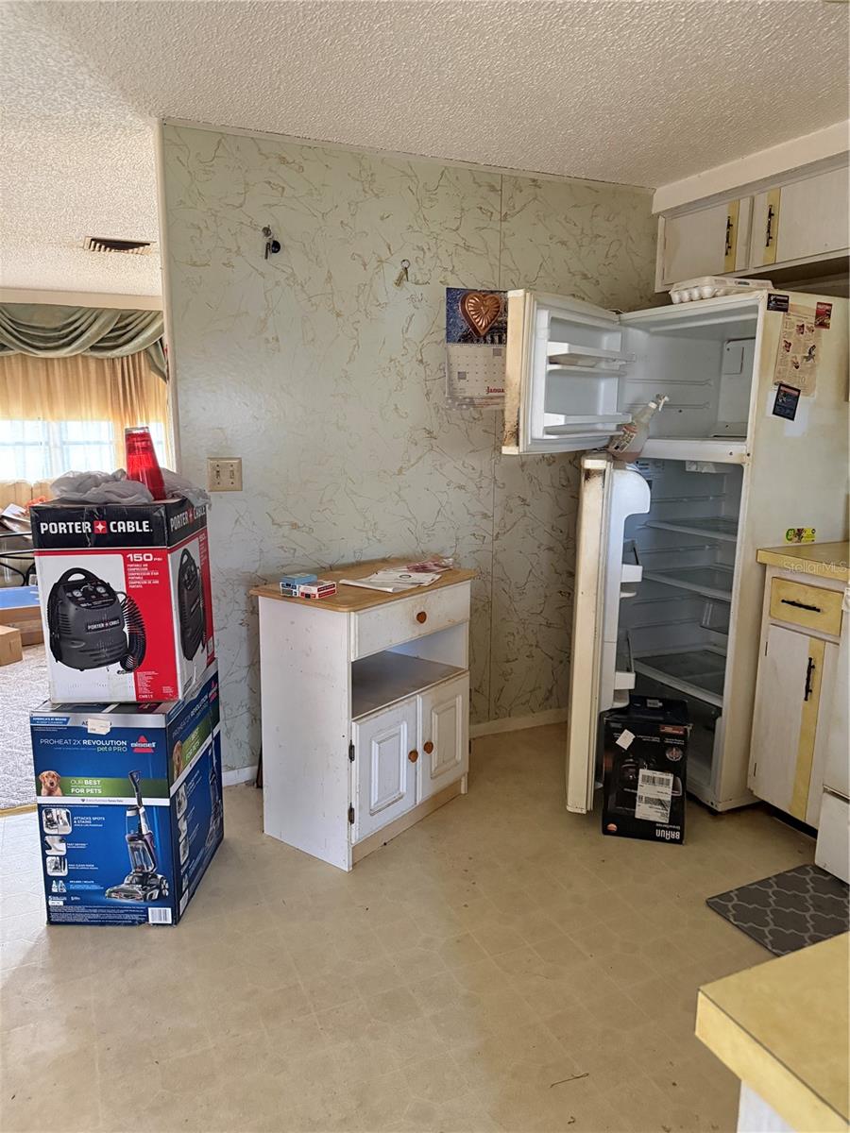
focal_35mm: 24
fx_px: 786
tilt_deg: -9.1
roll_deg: +0.1
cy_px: 566
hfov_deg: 56.8
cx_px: 425
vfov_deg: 71.6
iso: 800
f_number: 1.78
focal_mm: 6.76
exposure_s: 1/47
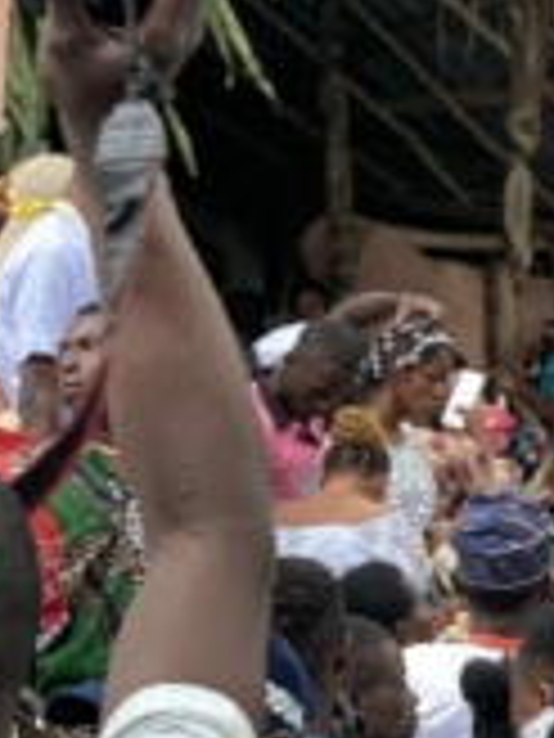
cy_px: 56
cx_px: 761
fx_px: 3329
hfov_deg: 9.3
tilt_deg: +8.8
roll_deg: +2.7
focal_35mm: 156
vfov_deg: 12.6
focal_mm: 6
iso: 125
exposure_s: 1/80
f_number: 2.4
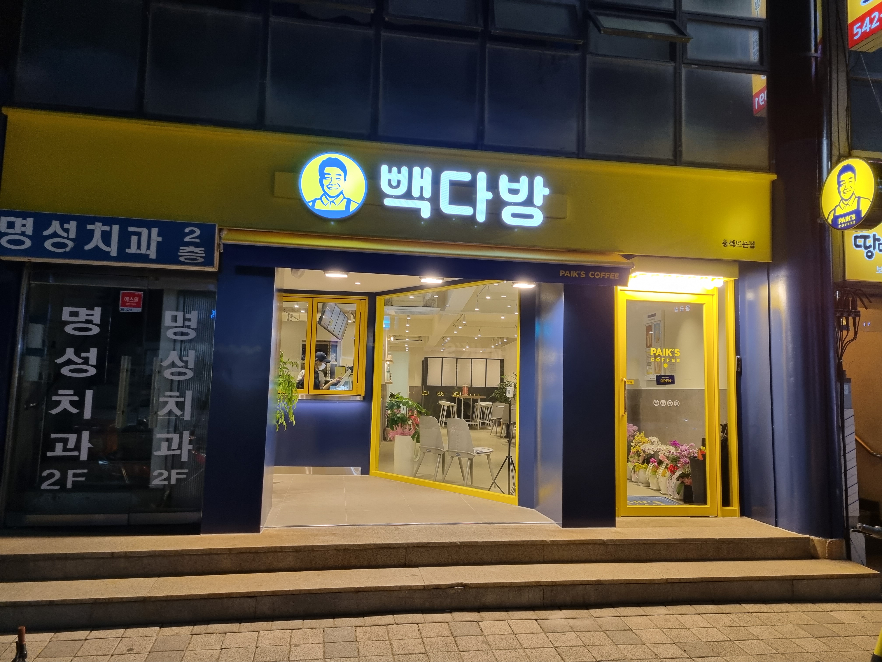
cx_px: 441
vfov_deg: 53.1
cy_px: 331
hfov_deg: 67.3
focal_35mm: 26
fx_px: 662
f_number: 1.8
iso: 320
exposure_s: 1/120
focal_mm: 5.4
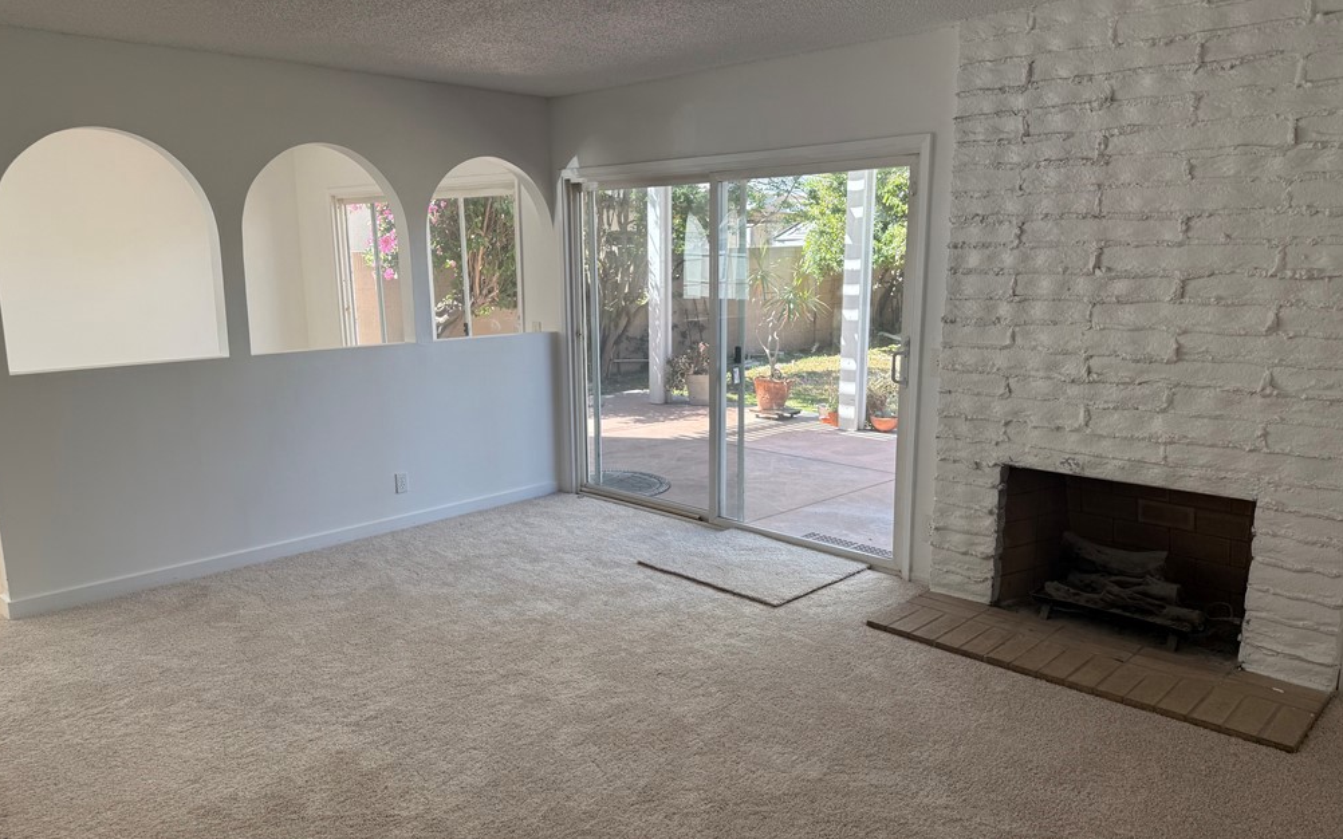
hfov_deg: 70.4
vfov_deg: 47.5
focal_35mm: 26
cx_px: 673
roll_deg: +0.3
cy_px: 450
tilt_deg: -8.6
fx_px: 952
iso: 80
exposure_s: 1/307
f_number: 1.78
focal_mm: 6.76
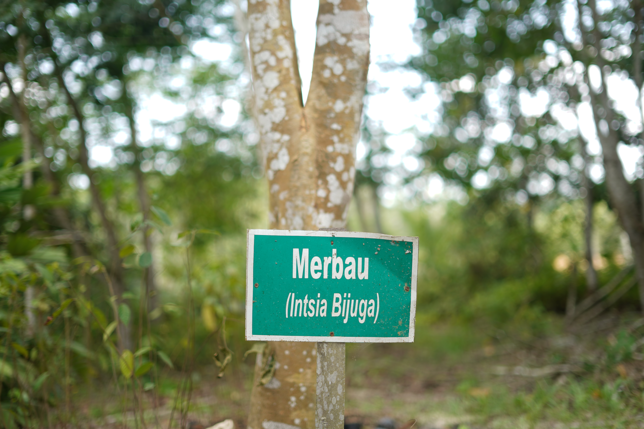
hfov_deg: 39.6
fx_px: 894
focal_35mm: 50
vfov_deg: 27.0
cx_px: 322
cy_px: 214
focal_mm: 50
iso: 50
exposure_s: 1/160
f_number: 1.8
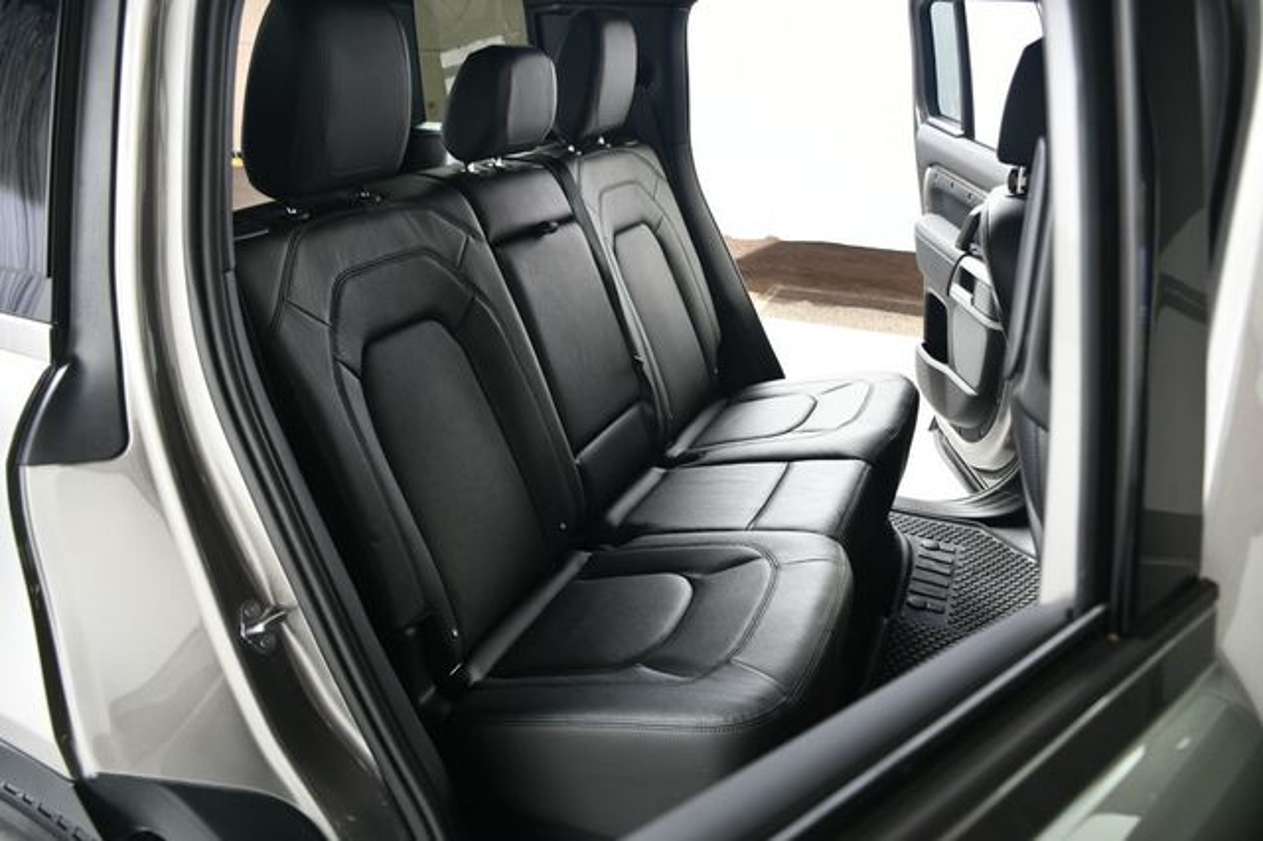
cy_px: 420
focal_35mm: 27
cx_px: 632
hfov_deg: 67.4
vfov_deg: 47.9
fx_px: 947
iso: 100
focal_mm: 18
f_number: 3.5
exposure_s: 1/160
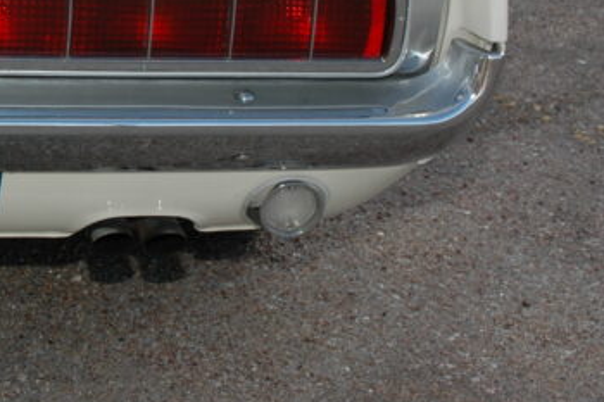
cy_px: 15
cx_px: -252
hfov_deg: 16.1
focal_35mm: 118
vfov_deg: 11.5
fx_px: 1987
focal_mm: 27
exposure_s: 1/200
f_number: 7.1
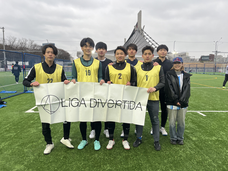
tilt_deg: -6.5
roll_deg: -0.1
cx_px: 114
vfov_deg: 53.1
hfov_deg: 67.3
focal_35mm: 26
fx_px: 171
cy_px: 86
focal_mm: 5.1
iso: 32
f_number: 1.6
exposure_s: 1/134
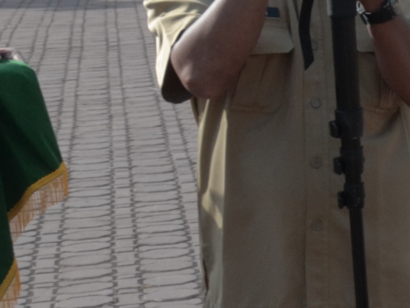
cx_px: 1082
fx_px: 2119
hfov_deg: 9.5
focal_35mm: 179
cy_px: 127
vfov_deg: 8.3
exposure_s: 1/400
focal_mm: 21
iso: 500
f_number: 10
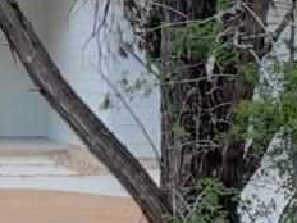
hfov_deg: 11.3
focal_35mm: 172
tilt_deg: +2.1
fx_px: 1476
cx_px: -33
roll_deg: -0.2
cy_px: 73
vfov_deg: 8.6
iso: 50
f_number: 1.6
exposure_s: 1/1304
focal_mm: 4.2
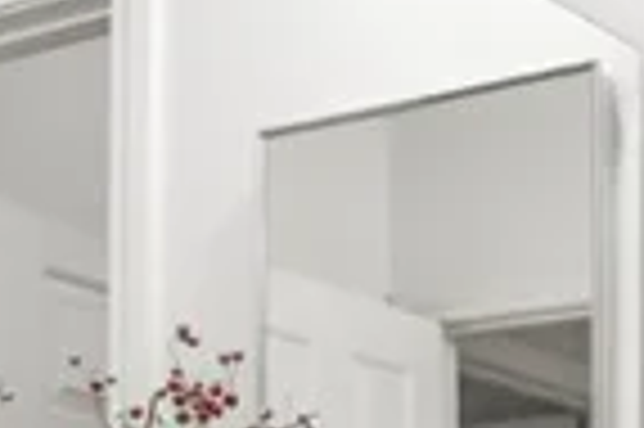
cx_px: 527
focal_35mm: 122
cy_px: 804
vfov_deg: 10.5
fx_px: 2180
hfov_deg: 16.7
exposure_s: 1/5
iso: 400
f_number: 8
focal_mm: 17
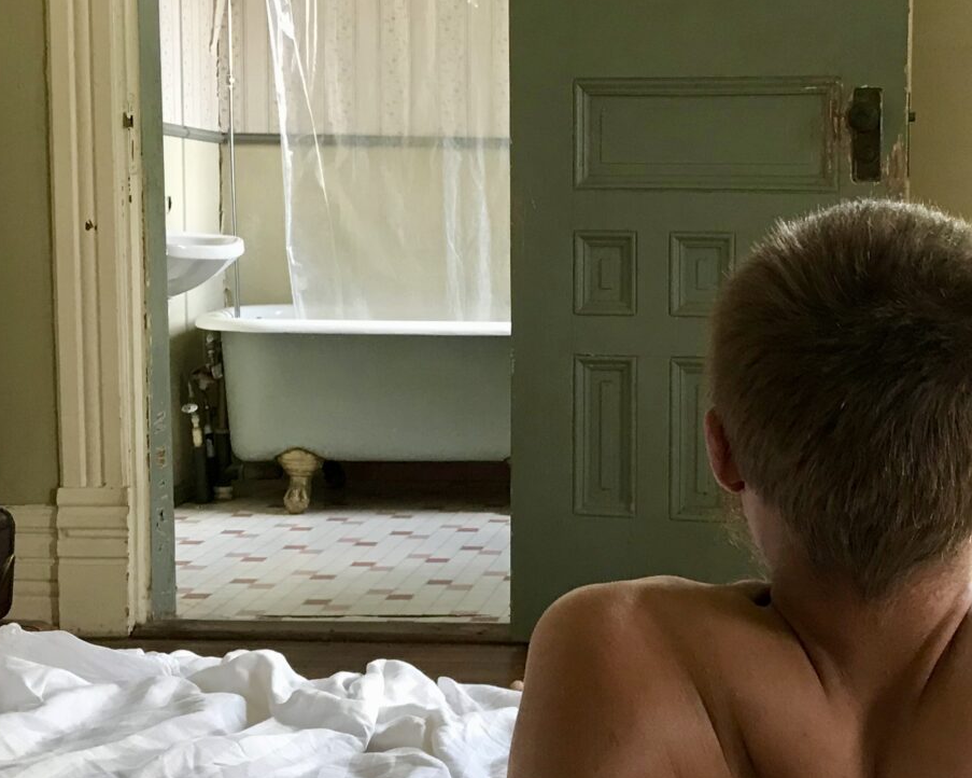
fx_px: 1783
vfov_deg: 24.6
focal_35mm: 62
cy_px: 376
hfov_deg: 30.0
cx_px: 731
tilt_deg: -6.0
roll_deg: -0.6
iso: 40
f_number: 1.8
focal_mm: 3.99
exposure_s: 1/17
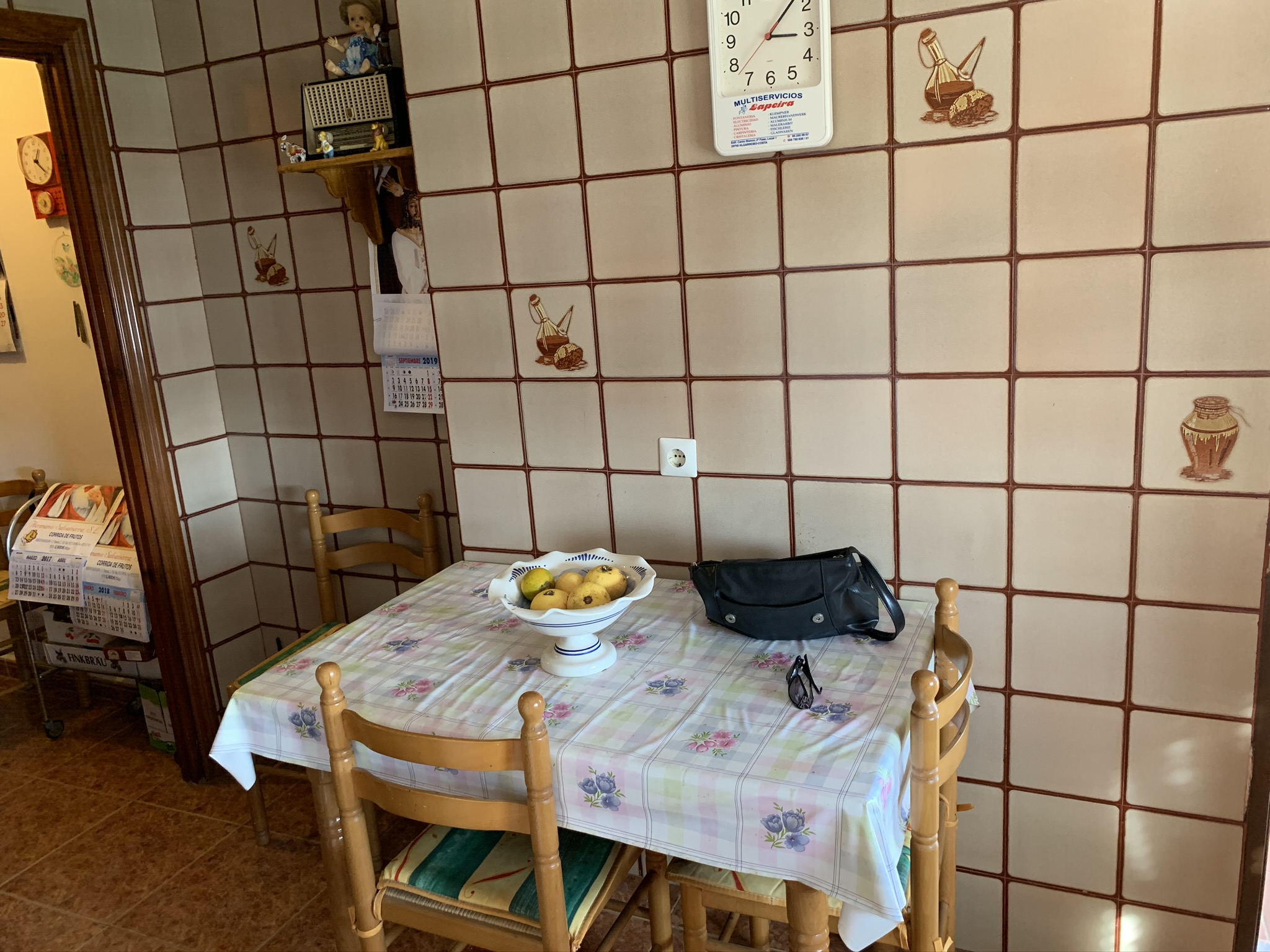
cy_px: 476
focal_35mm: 26
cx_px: 635
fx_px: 954
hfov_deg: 67.3
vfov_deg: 53.1
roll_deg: +4.7
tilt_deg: -13.5
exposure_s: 1/60
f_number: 1.8
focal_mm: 4.25
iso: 160
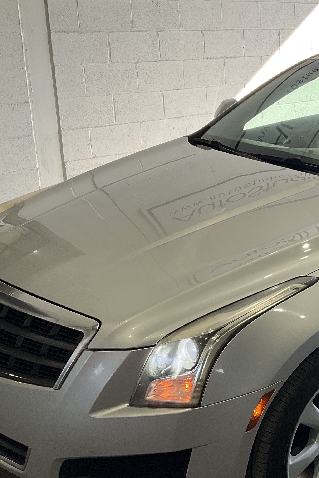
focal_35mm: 53
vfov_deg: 37.5
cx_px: 315
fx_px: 704
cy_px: 265
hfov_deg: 24.4
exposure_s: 1/166
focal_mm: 3
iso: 20
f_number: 1.8
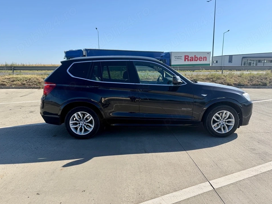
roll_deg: +0.5
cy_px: 106
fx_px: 196
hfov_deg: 69.4
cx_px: 138
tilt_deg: -11.0
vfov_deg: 54.9
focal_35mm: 25
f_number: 1.78
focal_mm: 6.76
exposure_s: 1/4405
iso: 80
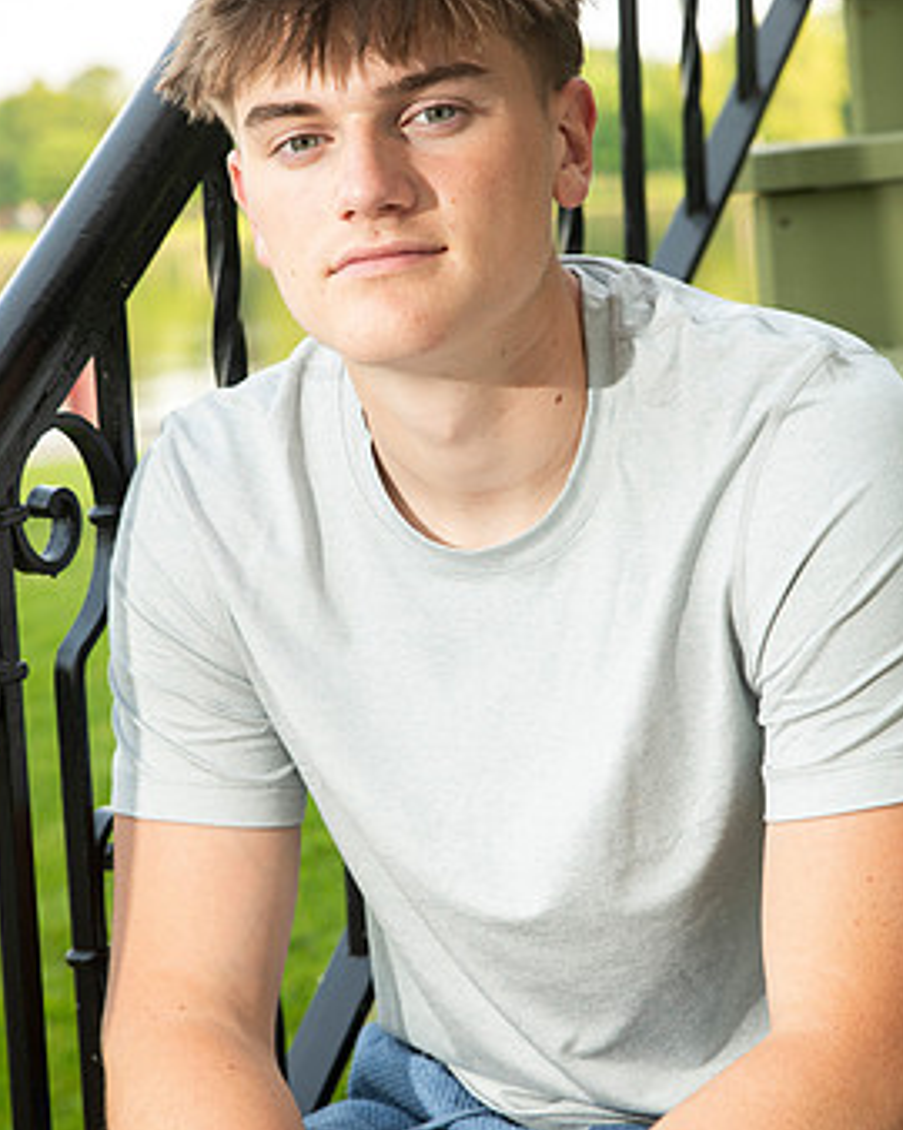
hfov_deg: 18.1
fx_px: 2842
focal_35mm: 85
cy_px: 602
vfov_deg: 22.5
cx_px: 448
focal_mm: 68
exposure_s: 1/160
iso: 320
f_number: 5.6
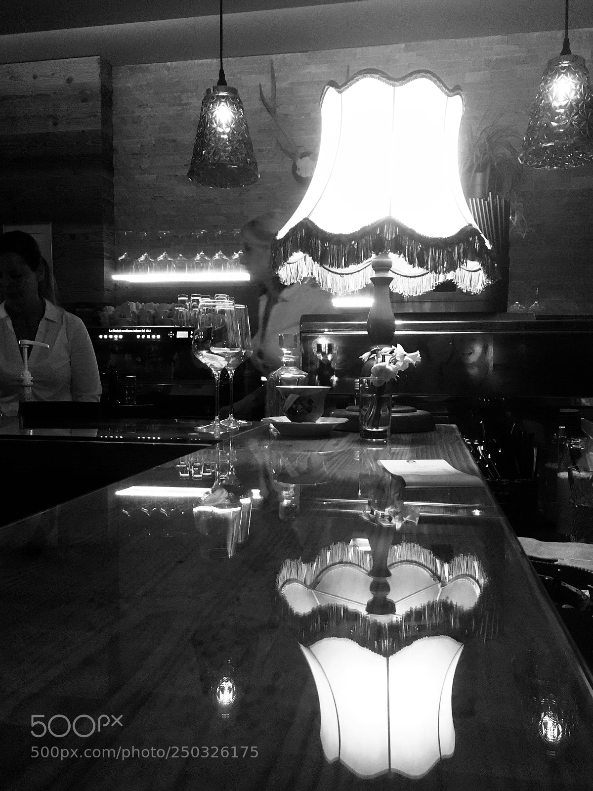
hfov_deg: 48.2
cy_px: 396
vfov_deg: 61.7
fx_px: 662
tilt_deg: -4.0
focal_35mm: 29
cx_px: 296
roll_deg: -0.6
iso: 200
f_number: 2.2
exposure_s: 1/25
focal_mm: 4.15
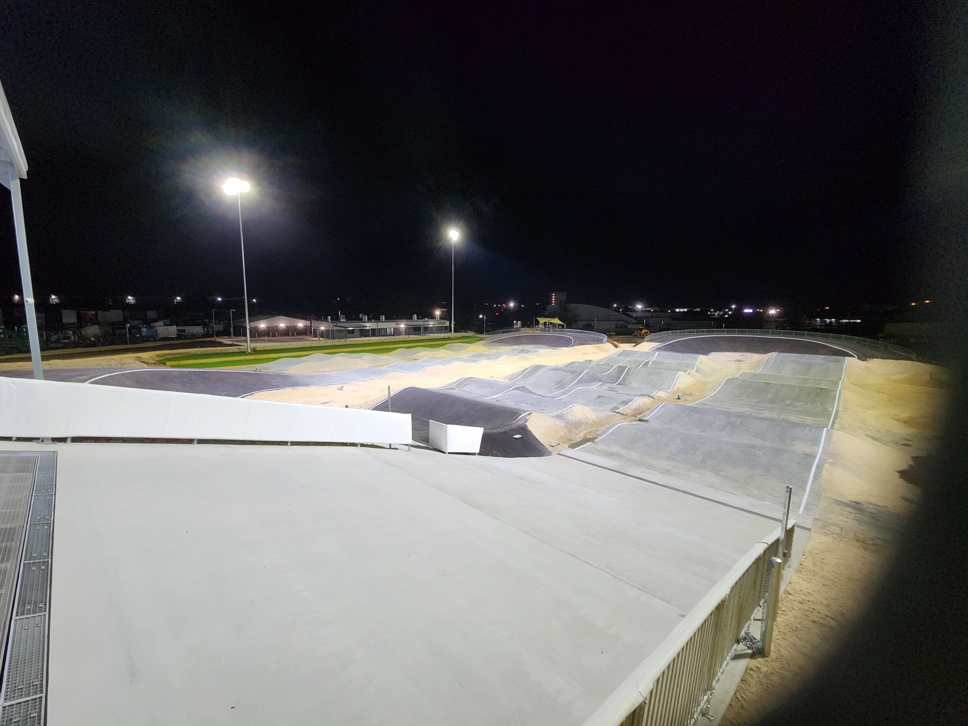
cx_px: 484
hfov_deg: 106.2
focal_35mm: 13
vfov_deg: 89.9
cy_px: 363
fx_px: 364
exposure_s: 1/50
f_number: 2.2
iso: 320
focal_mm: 2.2
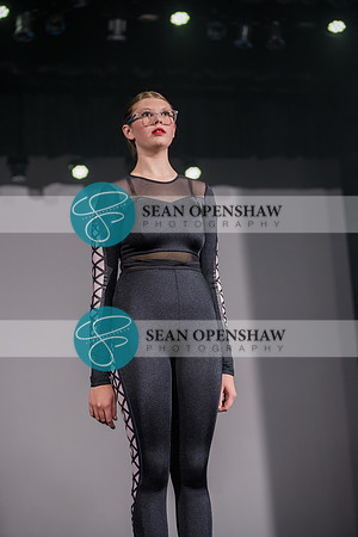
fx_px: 1044
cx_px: 179
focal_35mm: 70
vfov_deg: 28.8
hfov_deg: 19.5
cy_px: 268
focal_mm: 70
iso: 400
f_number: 3.2
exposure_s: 1/500
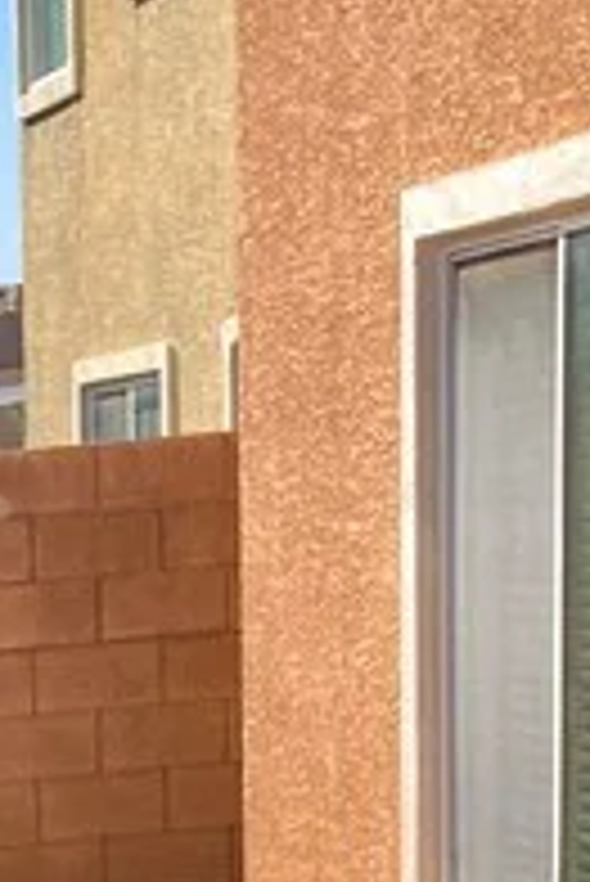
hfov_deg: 8.4
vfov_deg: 12.1
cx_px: -739
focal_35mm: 152
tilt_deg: -16.8
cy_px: 1724
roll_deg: +5.1
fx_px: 3730
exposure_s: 1/1333
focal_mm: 3.99
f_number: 1.8
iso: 20
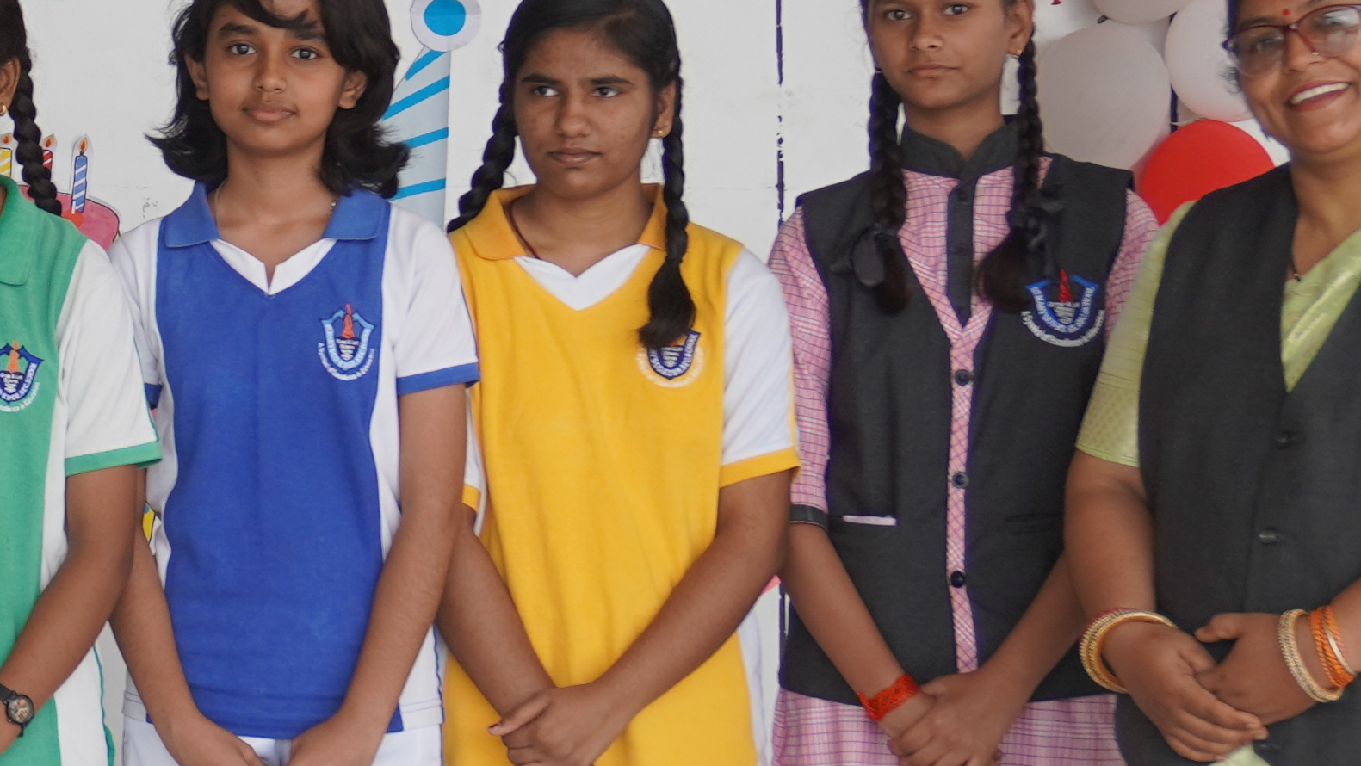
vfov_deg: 7.8
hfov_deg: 13.3
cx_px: -523
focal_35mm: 155
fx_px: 5595
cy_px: 196
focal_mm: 26
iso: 100
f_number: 4.5
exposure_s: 1/200
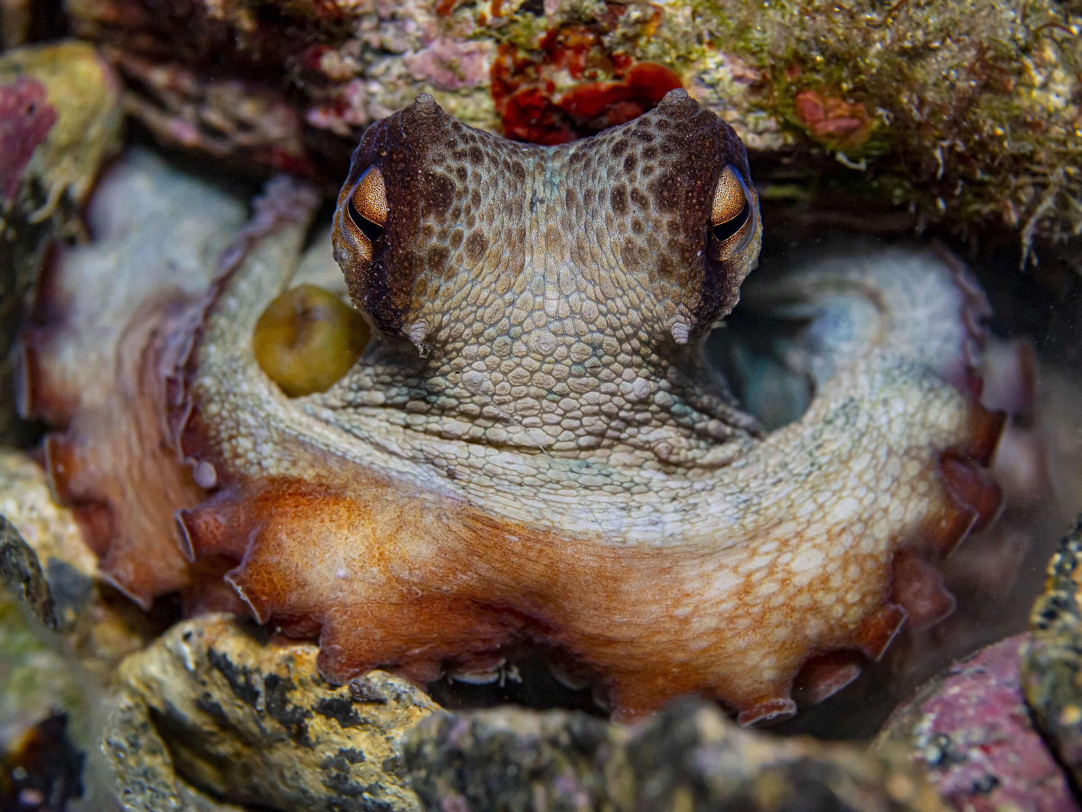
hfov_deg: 21.8
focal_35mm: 90
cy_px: 406
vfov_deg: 16.4
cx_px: 541
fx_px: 2813
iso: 250
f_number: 5
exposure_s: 1/125
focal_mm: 45
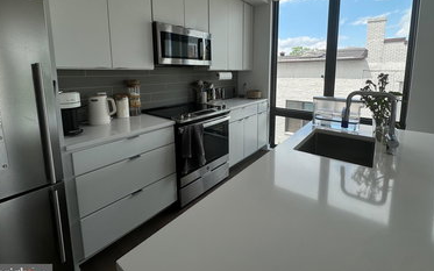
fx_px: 201
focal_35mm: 17
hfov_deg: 94.0
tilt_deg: -8.0
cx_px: 240
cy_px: 98
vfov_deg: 66.7
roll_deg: -0.6
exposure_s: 1/428
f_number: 2.2
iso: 40
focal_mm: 2.22
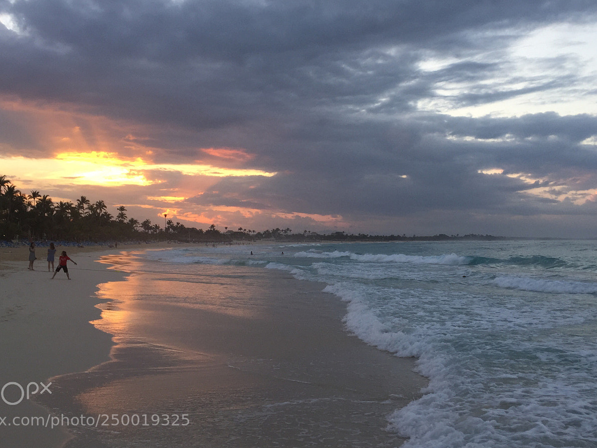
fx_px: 672
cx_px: 329
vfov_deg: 36.5
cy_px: 158
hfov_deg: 47.8
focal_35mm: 39
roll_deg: +0.2
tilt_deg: +7.5
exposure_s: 1/127
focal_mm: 4.15
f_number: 2.2
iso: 32
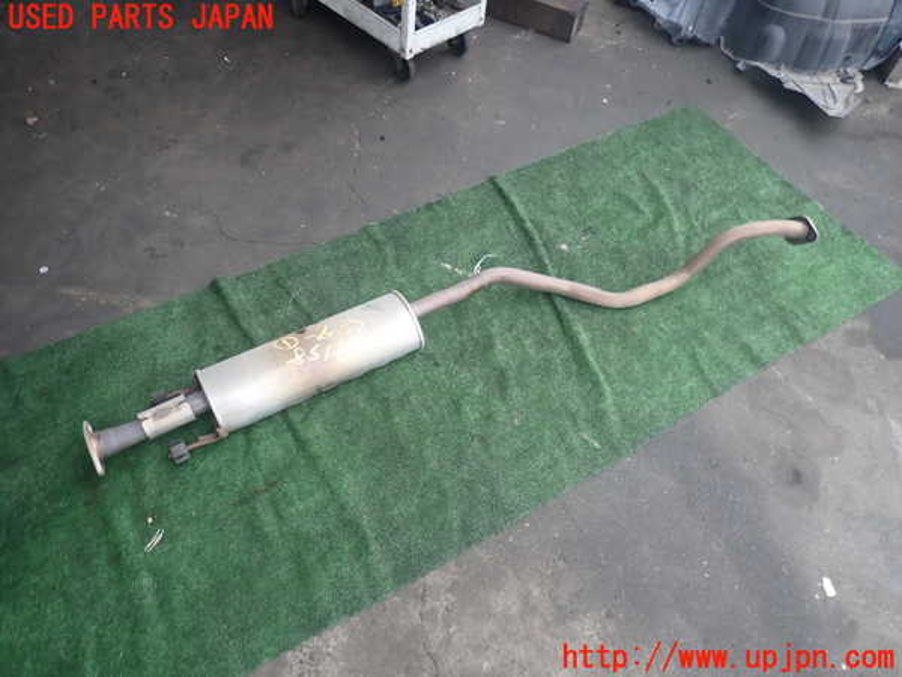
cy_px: 338
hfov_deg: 69.4
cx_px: 451
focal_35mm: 25
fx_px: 651
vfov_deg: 54.9
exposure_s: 1/160
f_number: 2
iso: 100
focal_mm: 4.5
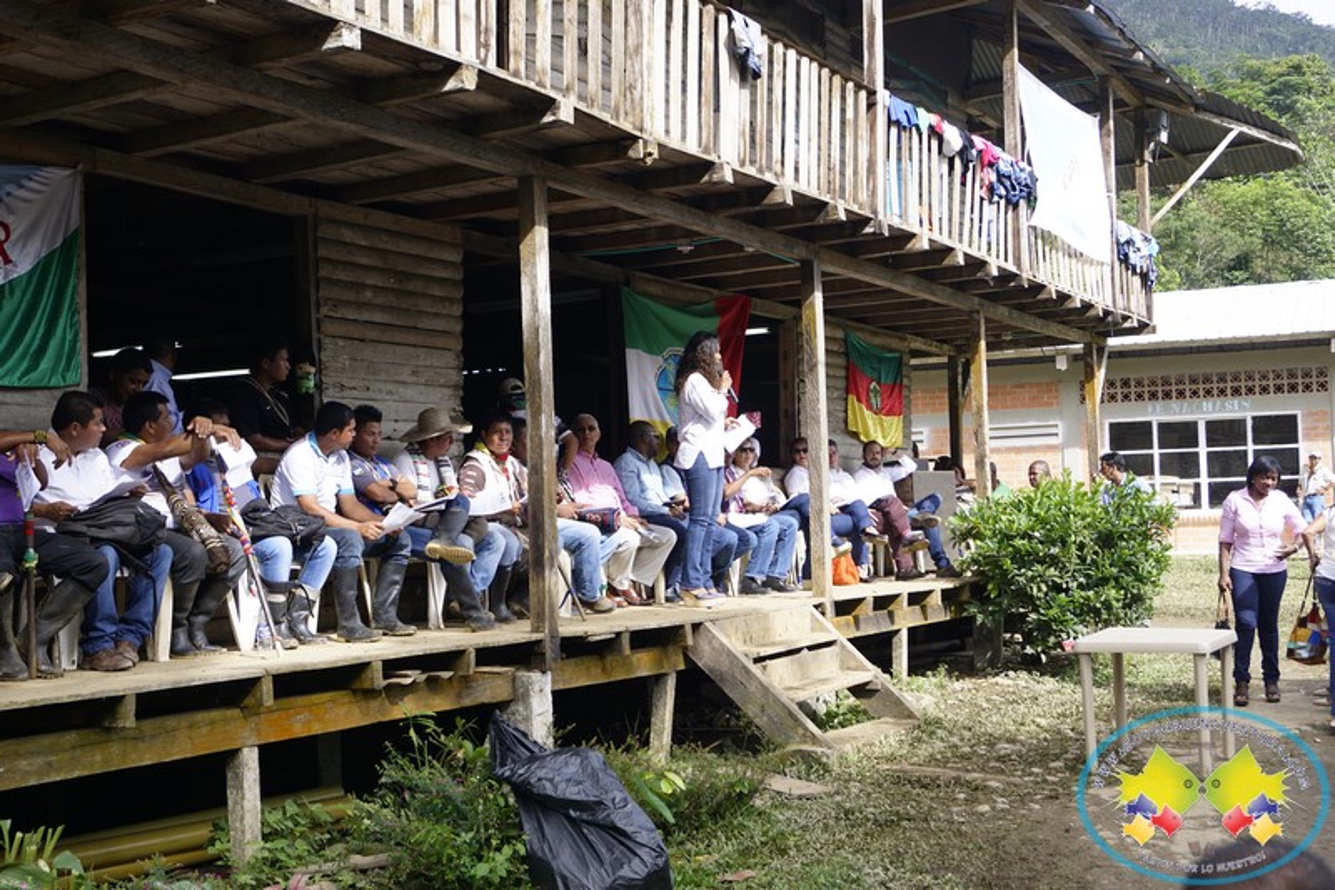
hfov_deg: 46.4
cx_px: 668
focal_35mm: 42
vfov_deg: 31.9
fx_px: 1557
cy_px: 445
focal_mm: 28
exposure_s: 1/320
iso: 160
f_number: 5.6
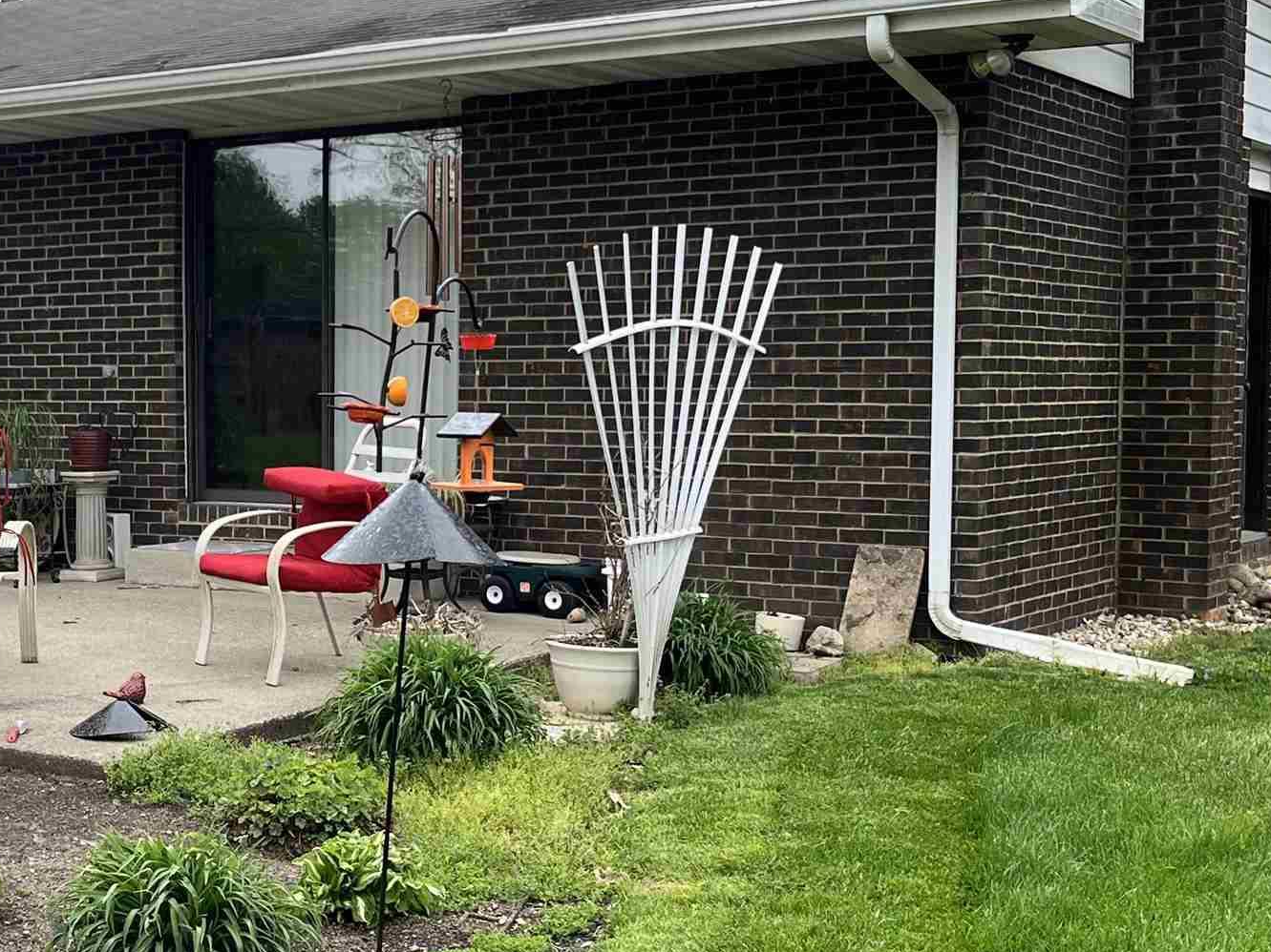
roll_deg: +0.7
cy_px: 498
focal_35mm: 60
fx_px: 2203
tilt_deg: -1.5
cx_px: 122
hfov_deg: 30.7
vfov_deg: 24.4
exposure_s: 1/517
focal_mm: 5.1
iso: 50
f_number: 1.6
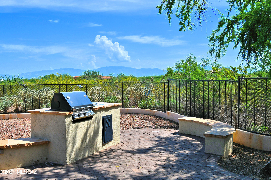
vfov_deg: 36.9
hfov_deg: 53.1
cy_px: 90
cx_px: 136
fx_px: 271
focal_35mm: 36
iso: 100
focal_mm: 24
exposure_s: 1/320
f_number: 9
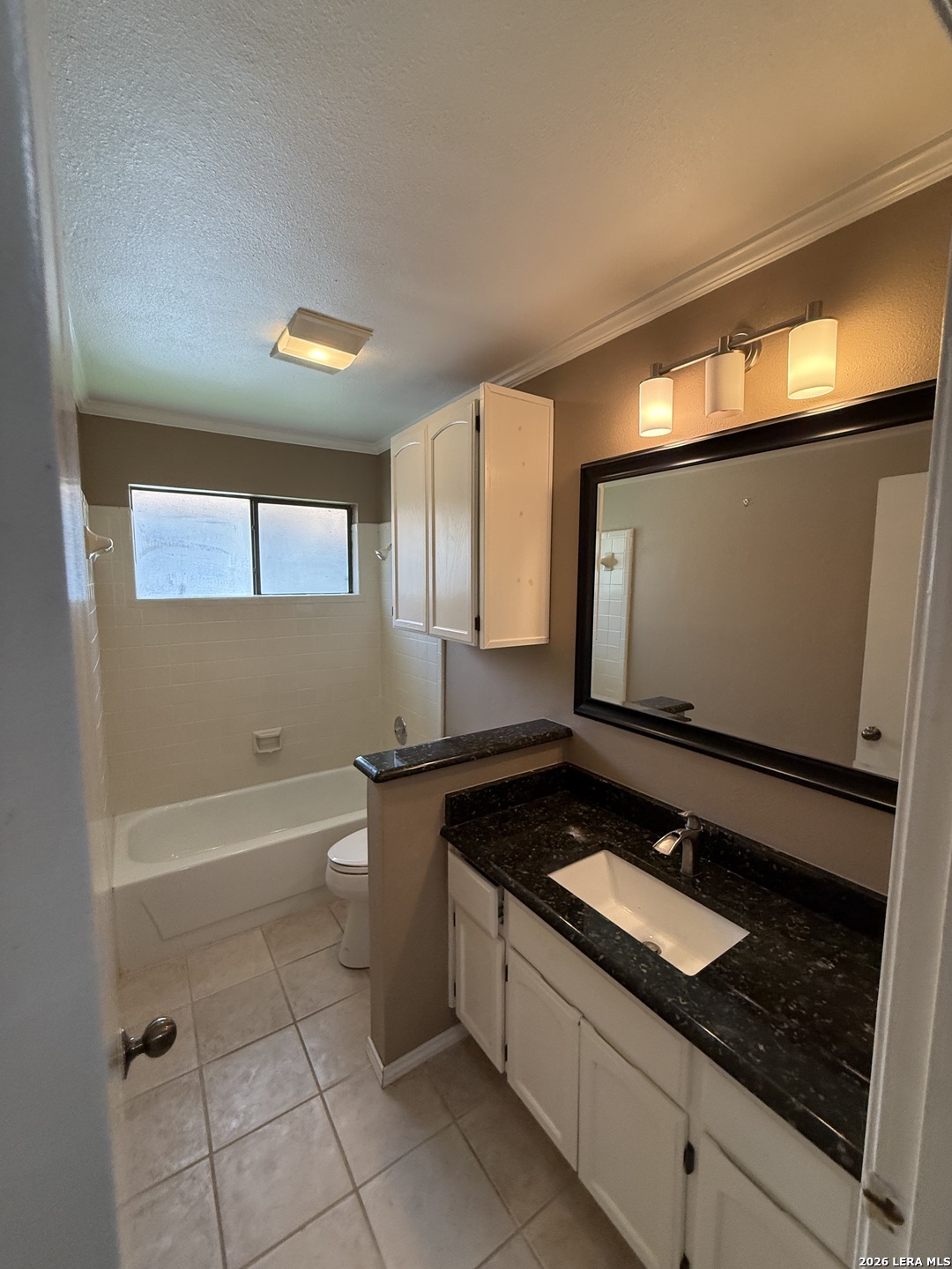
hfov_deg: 85.7
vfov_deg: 102.1
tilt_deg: -1.6
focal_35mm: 14
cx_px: 476
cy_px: 634
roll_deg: +1.4
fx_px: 513
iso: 160
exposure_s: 1/120
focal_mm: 2.22
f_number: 2.2
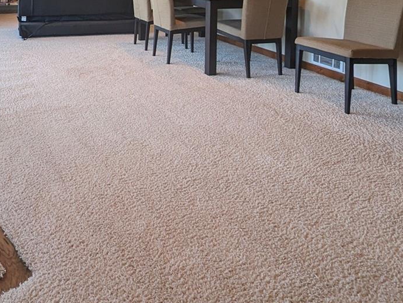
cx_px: 96
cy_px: -37
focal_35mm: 30
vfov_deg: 38.2
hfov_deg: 56.6
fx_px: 350
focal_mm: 1.95
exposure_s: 1/120
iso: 83
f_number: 2.2
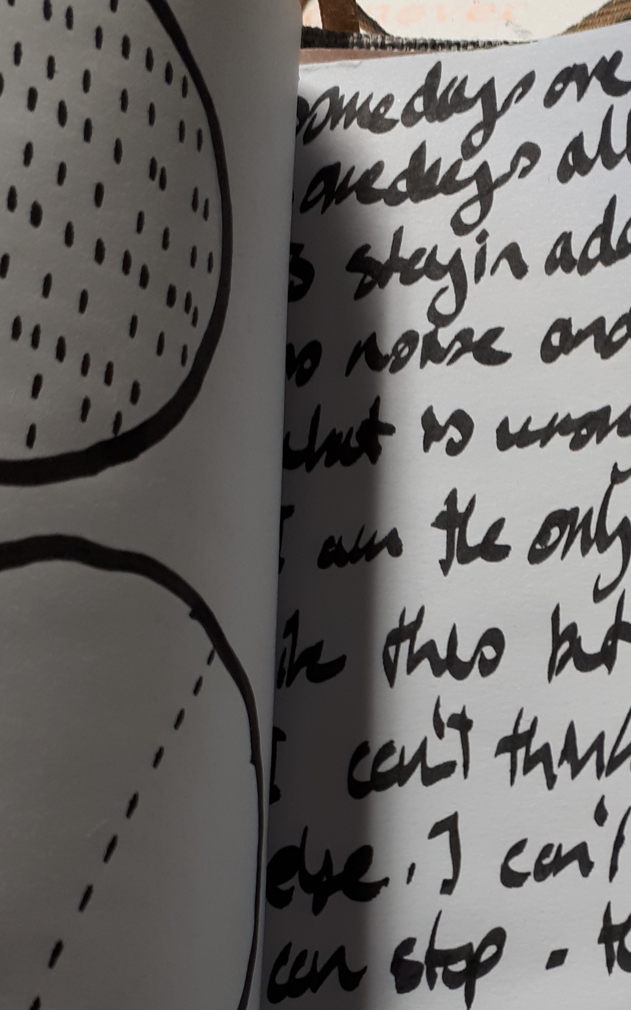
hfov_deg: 22.5
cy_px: 830
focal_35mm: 56
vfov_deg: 35.0
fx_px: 1541
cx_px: 591
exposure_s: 1/33
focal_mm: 3.6
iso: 50
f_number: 1.9
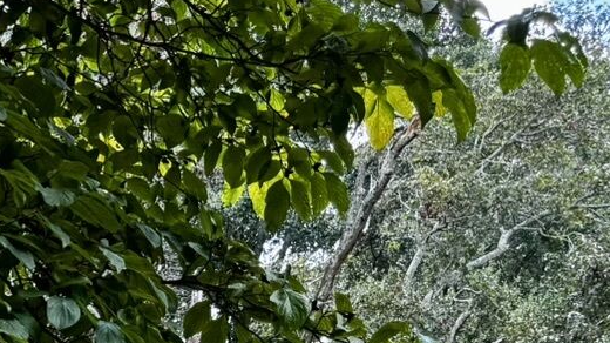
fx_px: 1665
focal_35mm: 103
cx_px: -249
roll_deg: +0.2
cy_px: 821
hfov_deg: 18.8
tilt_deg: -6.2
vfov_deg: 10.2
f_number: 1.78
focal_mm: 6.76
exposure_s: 1/345
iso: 80
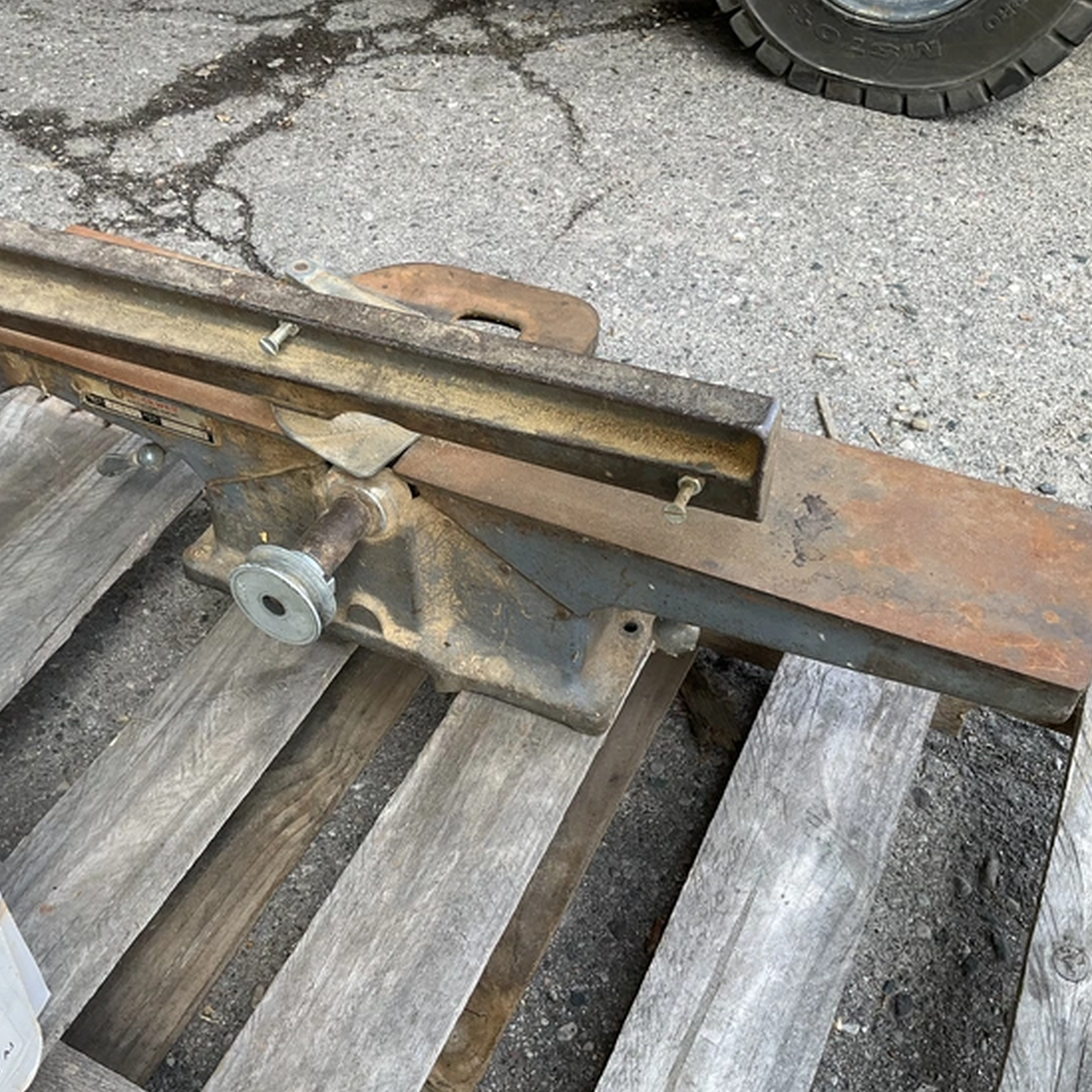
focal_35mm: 35
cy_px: 554
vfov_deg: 47.2
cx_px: 452
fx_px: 1249
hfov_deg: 47.0
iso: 20
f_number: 1.8
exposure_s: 1/156
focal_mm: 3
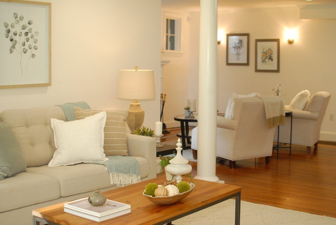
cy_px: 112
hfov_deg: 37.8
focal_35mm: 52
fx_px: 490
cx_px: 168
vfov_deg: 25.8
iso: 400
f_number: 2.8
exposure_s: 1/60
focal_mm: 35
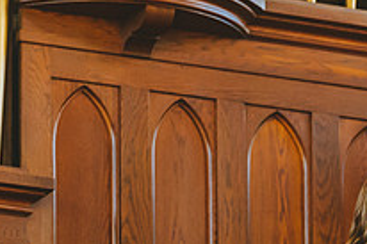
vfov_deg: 2.4
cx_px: 280
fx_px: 5735
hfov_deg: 3.7
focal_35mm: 563
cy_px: 329
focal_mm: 200
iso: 3200
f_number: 2.8
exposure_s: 1/160
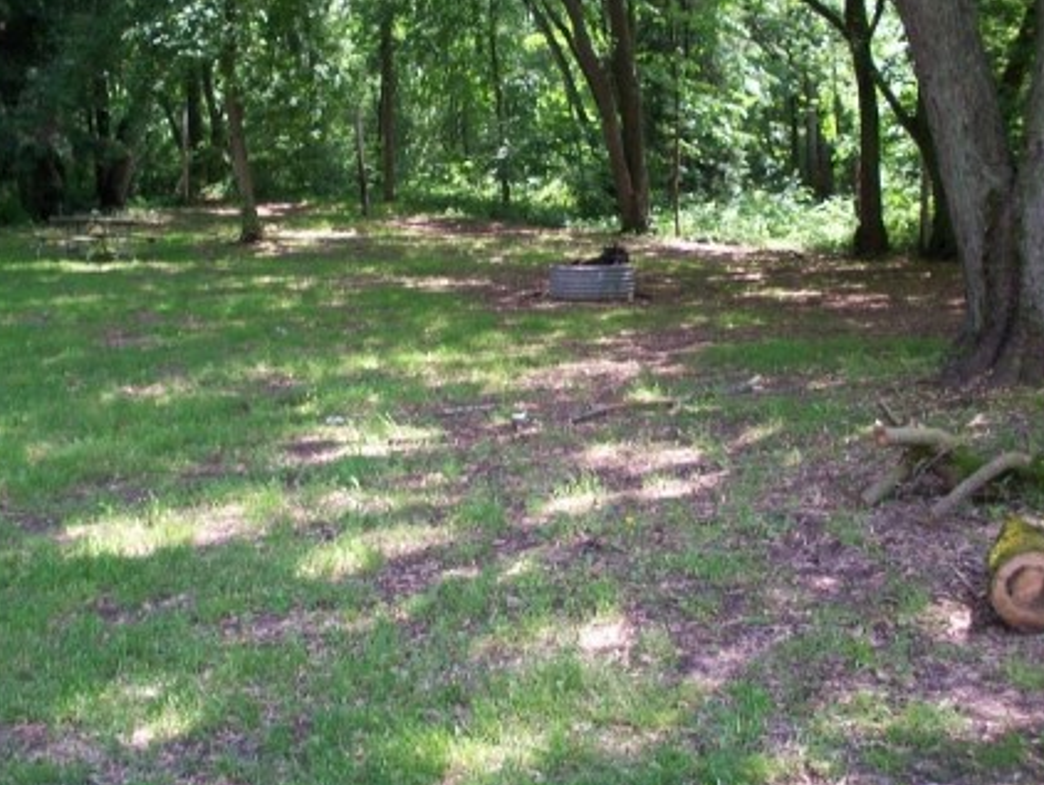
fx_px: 1358
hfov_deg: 42.0
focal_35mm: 45
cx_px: 484
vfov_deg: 32.2
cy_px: 348
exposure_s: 1/114
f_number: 2.8
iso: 80
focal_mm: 6.2
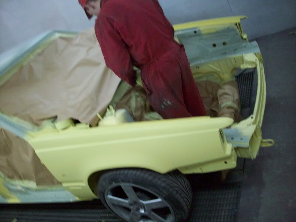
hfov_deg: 50.1
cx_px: 148
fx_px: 316
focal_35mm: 37
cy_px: 111
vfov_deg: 38.7
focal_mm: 6.2
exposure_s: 1/45
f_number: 2.8
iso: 160
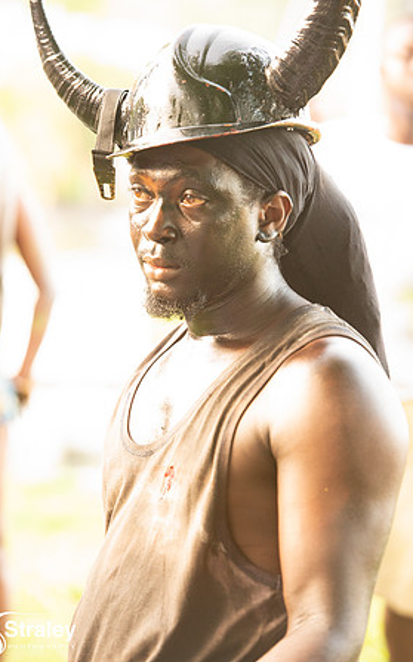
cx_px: 195
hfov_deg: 8.2
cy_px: 330
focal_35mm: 159
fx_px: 2866
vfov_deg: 13.2
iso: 4000
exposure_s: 1/200
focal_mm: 155
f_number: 5
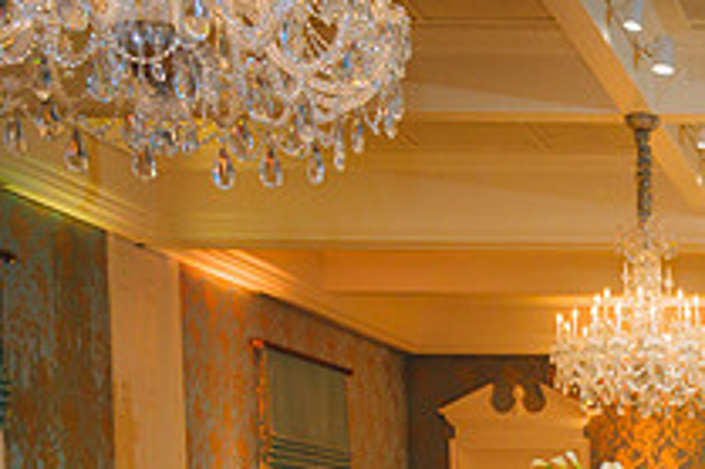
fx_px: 1624
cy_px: 687
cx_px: 1010
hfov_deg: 21.2
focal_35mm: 83
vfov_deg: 15.3
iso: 1250
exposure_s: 1/80
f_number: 2.8
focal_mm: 28
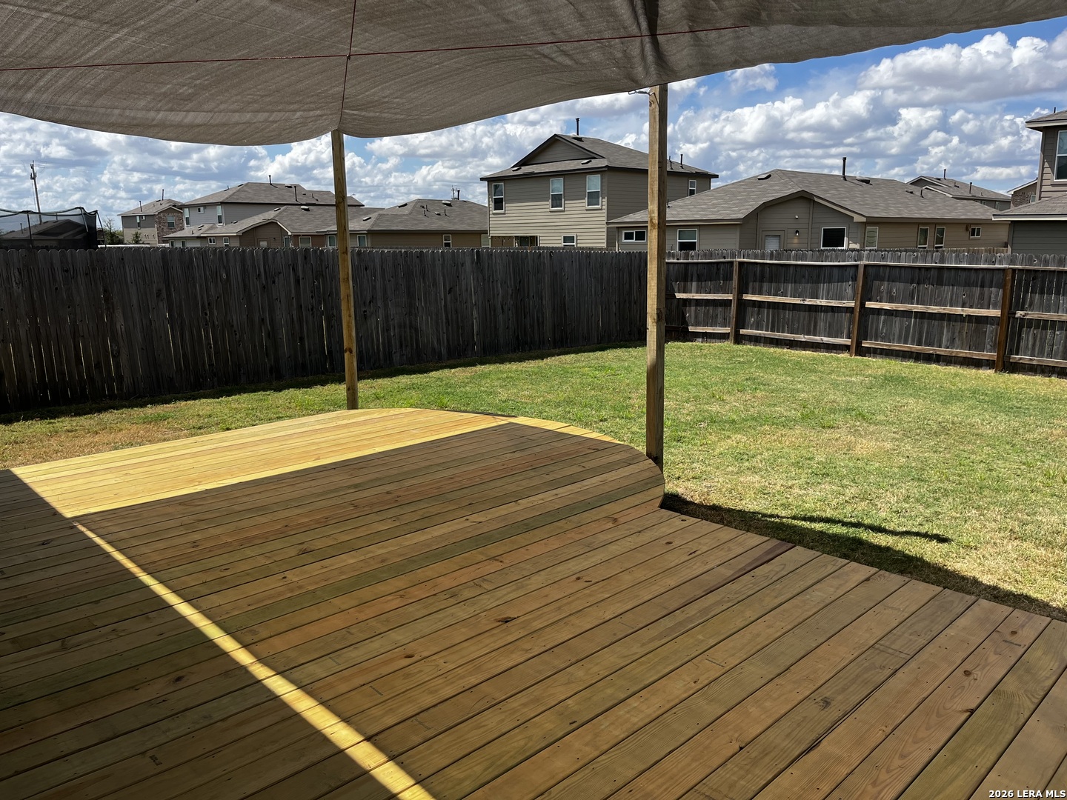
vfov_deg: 53.1
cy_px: 400
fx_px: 801
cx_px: 534
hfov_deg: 67.3
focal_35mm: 26
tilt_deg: -11.5
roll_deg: +0.4
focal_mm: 5.1
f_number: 1.6
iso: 50
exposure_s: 1/2755
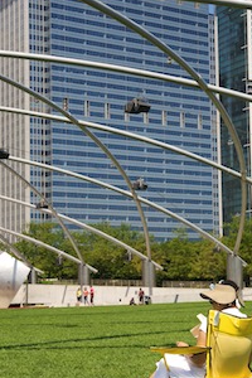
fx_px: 840
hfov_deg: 17.1
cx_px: 137
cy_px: 220
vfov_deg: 25.3
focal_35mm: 80
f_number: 11
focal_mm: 60
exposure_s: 1/500
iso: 400
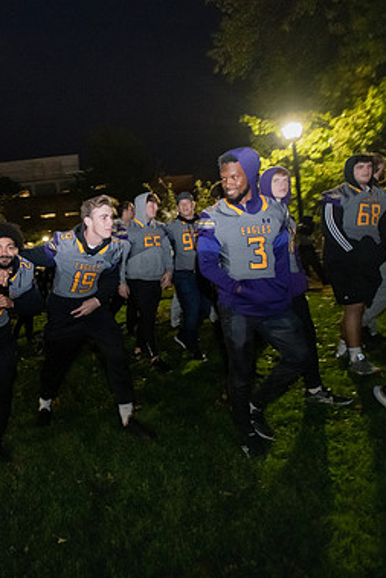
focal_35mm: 26
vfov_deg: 69.4
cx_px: 20
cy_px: 292
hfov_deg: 44.0
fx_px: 418
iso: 6400
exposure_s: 1/40
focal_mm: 17
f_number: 3.2
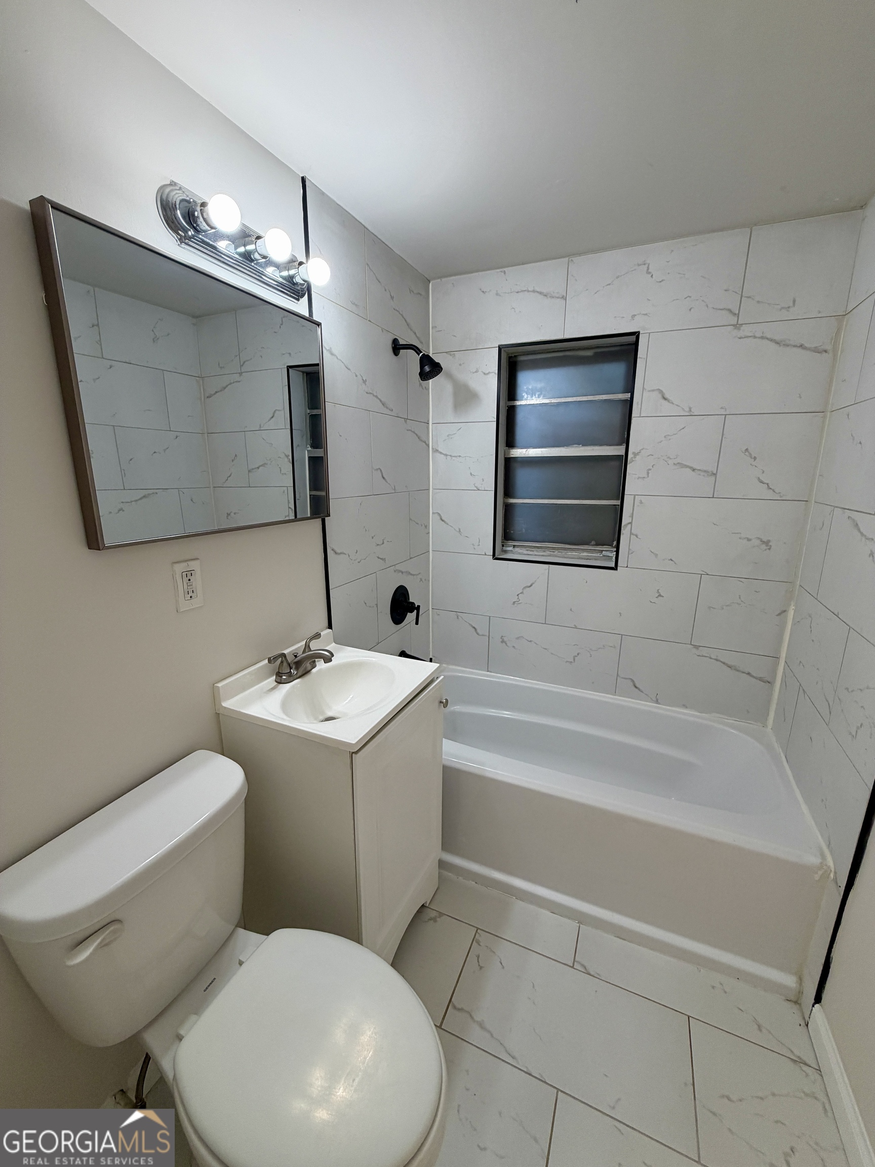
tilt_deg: -13.4
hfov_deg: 85.7
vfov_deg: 102.1
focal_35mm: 14
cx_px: 438
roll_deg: +0.4
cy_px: 584
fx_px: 472
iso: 125
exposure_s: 1/120
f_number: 2.2
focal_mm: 2.22
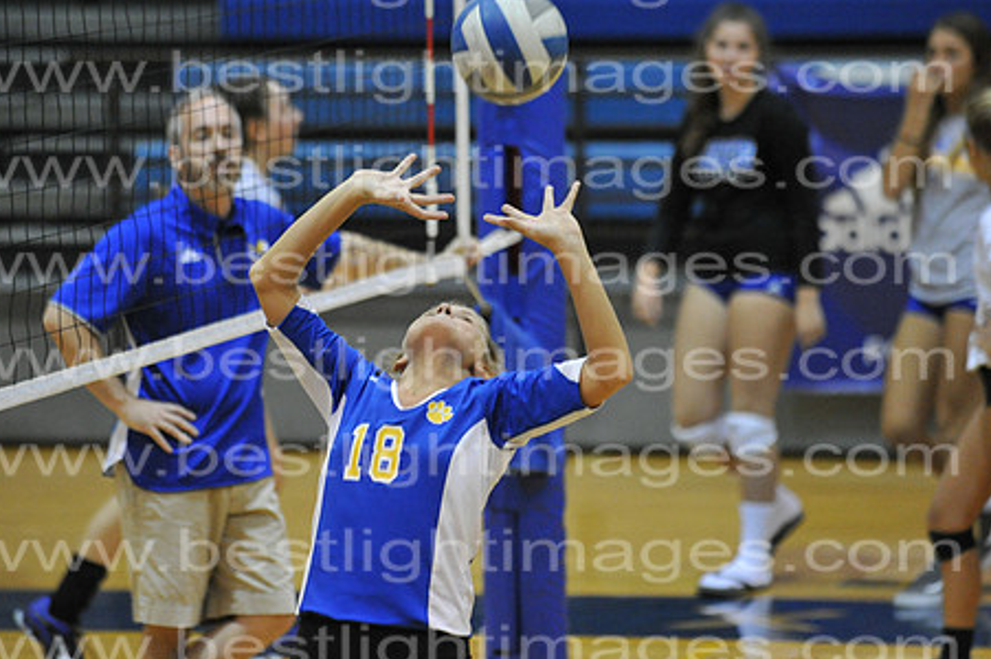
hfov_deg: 11.4
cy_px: 316
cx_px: 464
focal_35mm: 180
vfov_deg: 7.6
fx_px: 4951
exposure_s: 1/500
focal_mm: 140
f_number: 3.2
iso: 8000
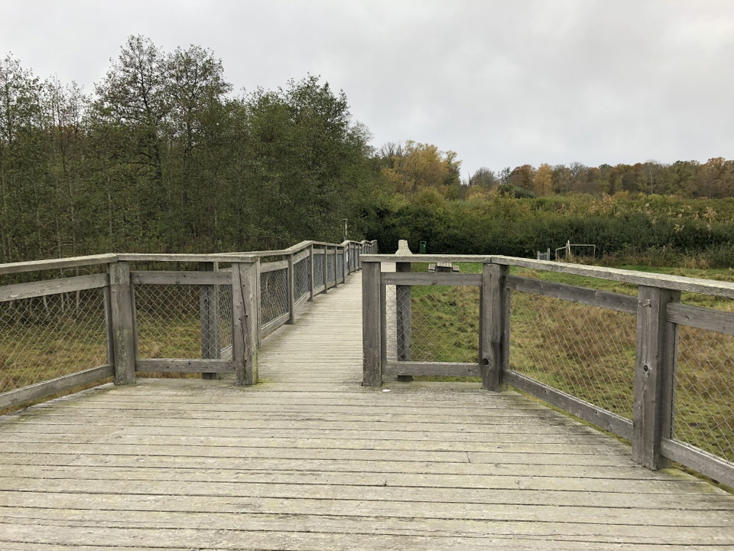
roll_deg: -0.2
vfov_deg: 49.7
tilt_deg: -6.1
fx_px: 594
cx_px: 367
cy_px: 276
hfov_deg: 63.4
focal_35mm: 28
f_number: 1.8
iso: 20
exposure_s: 1/200
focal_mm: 3.99
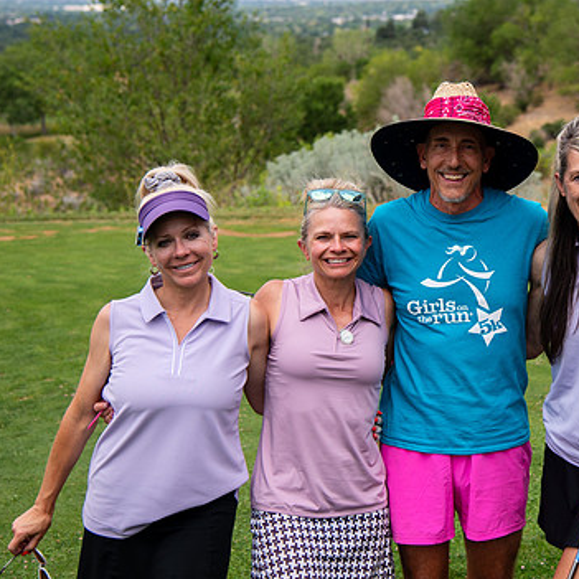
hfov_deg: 20.4
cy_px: 214
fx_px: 1590
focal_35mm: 84
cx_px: 461
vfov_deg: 20.6
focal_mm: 50
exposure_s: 1/2500
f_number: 4
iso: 200
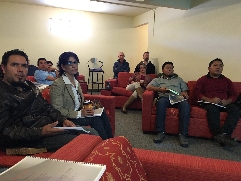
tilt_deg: -6.0
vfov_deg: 48.2
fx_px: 202
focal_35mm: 29
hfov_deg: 61.7
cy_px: 90
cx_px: 120
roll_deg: -1.3
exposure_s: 1/17
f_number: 2.2
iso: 200
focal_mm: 4.15
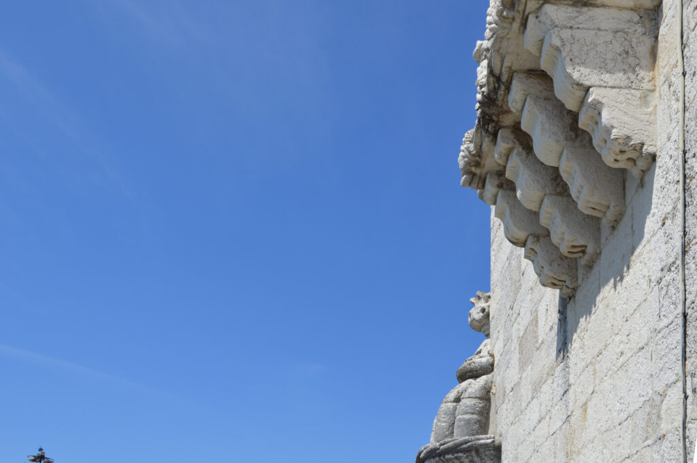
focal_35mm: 42
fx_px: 812
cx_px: 348
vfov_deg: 31.8
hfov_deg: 46.4
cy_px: 232
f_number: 9
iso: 100
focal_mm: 28
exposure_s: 1/320
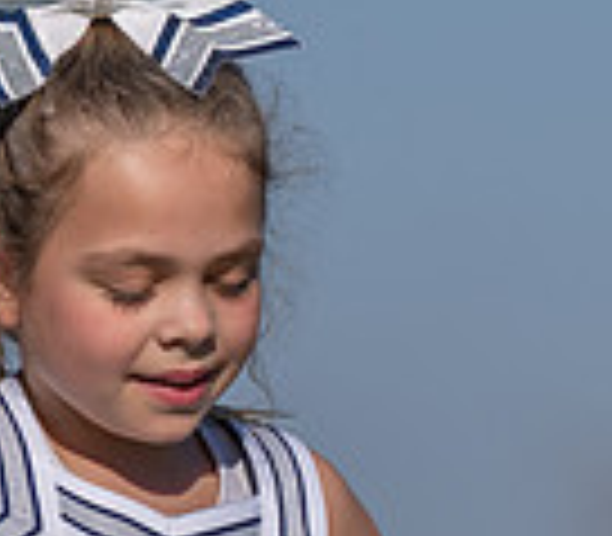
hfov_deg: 1.8
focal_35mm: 1033
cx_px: 166
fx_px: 19414
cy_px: 639
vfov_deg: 1.6
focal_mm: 200
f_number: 2.8
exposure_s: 1/4000
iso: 100
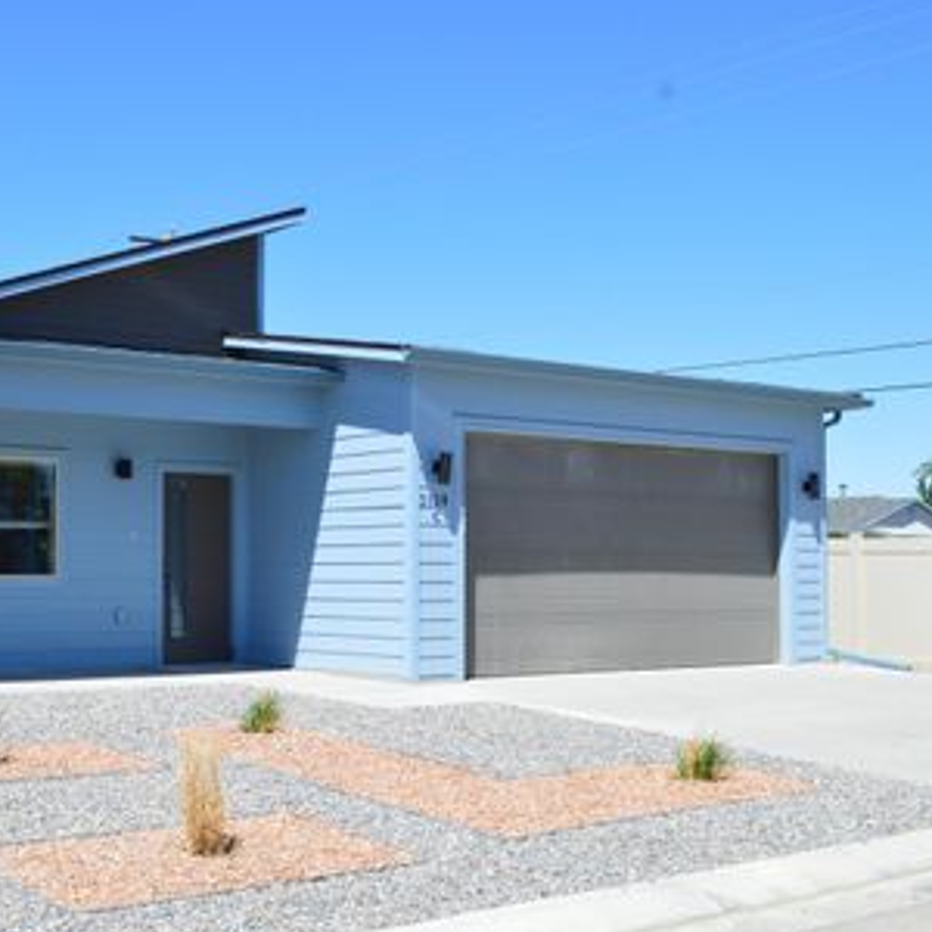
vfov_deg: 33.4
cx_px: 301
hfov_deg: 33.1
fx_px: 1554
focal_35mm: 51
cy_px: 500
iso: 400
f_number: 11
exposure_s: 1/320
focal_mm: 24
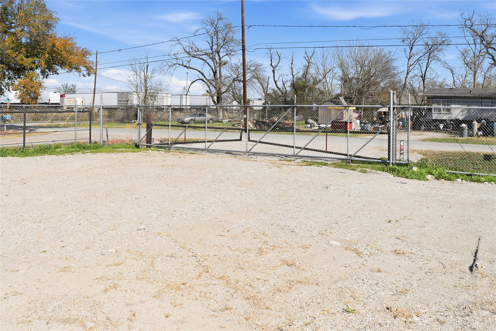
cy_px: 166
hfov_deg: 67.4
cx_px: 248
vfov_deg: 47.9
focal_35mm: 27
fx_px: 372
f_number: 10
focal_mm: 18
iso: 200
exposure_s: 1/400
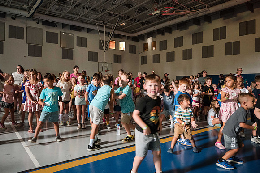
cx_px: 128
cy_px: 83
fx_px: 182
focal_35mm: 25
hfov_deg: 71.0
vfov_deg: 50.9
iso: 9000
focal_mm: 23.5
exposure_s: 1/60
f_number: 4
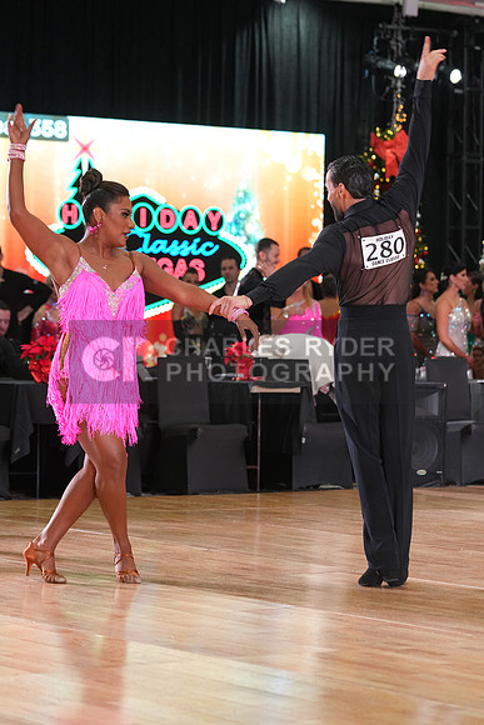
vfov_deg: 16.9
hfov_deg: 11.3
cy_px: 362
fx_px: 2439
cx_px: 242
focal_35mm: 121
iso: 2500
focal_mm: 121
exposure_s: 1/200
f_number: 4.5
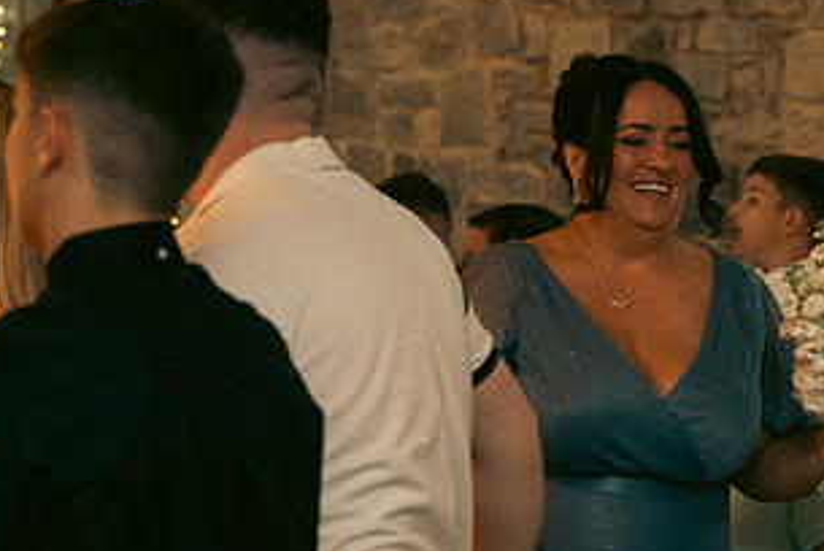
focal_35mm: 133
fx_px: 3047
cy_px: 312
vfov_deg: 10.3
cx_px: 662
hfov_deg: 15.3
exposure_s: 1/160
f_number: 3.5
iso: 2500
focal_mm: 70
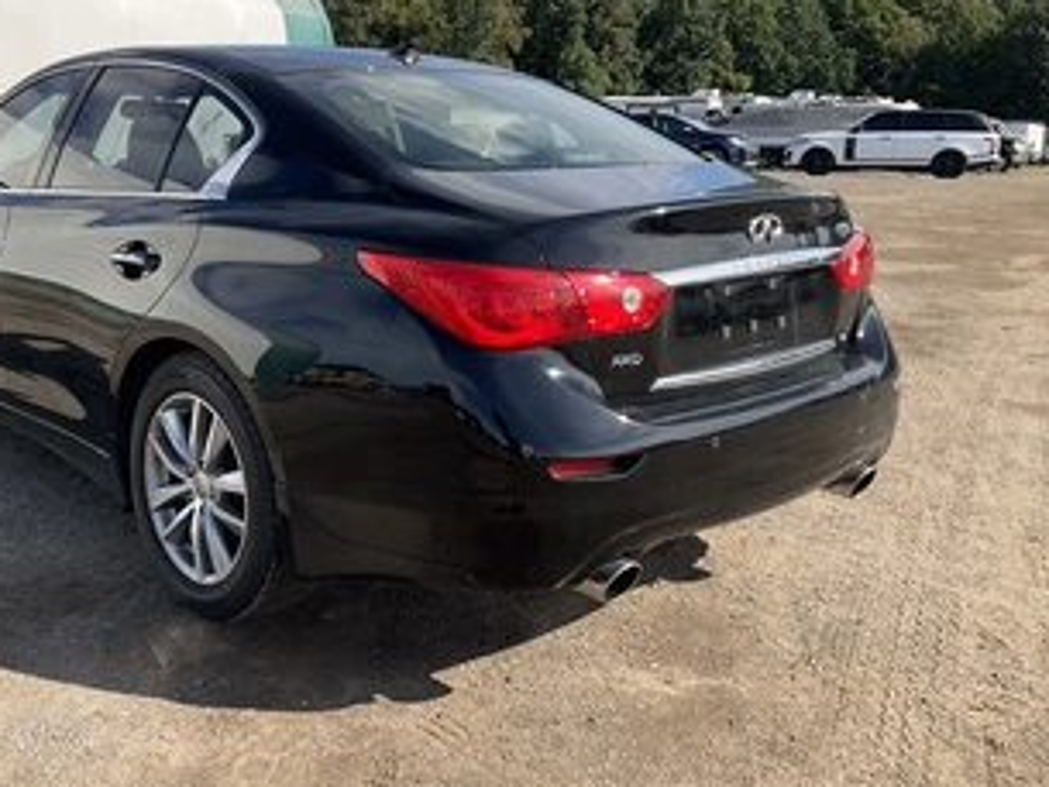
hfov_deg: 48.5
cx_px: 396
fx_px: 1152
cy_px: 337
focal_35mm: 38
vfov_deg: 37.7
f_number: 1.8
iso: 25
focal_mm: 3
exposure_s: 1/1168
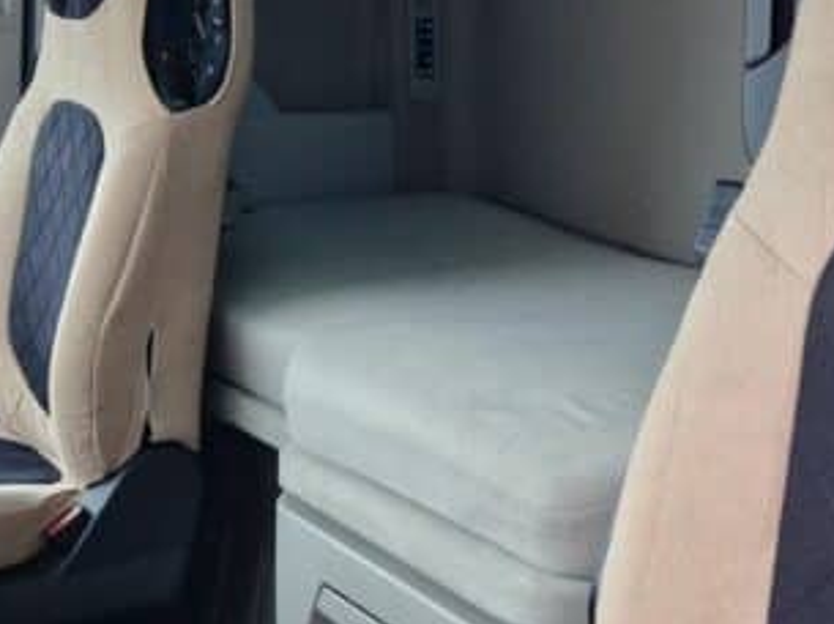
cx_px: 585
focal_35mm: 58
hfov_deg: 32.9
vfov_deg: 24.2
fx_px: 1396
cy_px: 16
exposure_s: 1/100
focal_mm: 5.4
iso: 250
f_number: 1.8
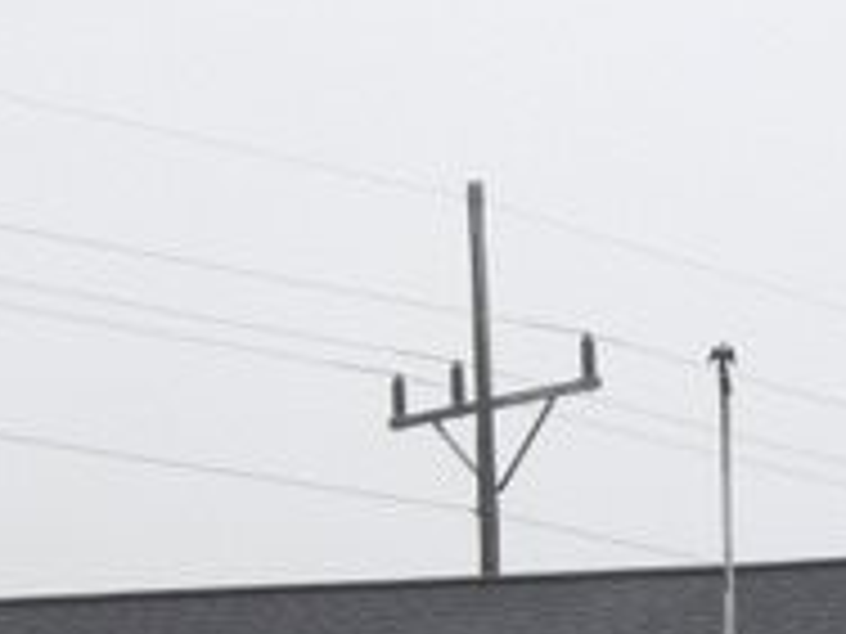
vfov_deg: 7.0
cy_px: 1079
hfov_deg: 9.5
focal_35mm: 208
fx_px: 5083
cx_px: 684
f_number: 3.7
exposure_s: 1/30
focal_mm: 8.6
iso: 250
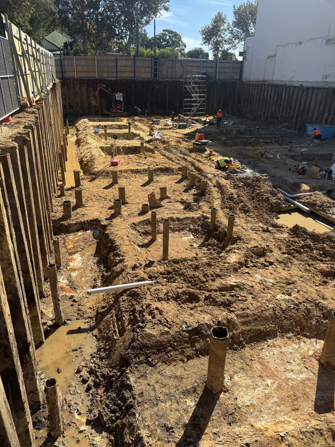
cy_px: 224
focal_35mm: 24
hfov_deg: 56.8
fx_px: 310
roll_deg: -1.2
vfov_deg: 71.6
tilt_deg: -24.3
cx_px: 168
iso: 80
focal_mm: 6.76
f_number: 1.78
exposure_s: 1/3247
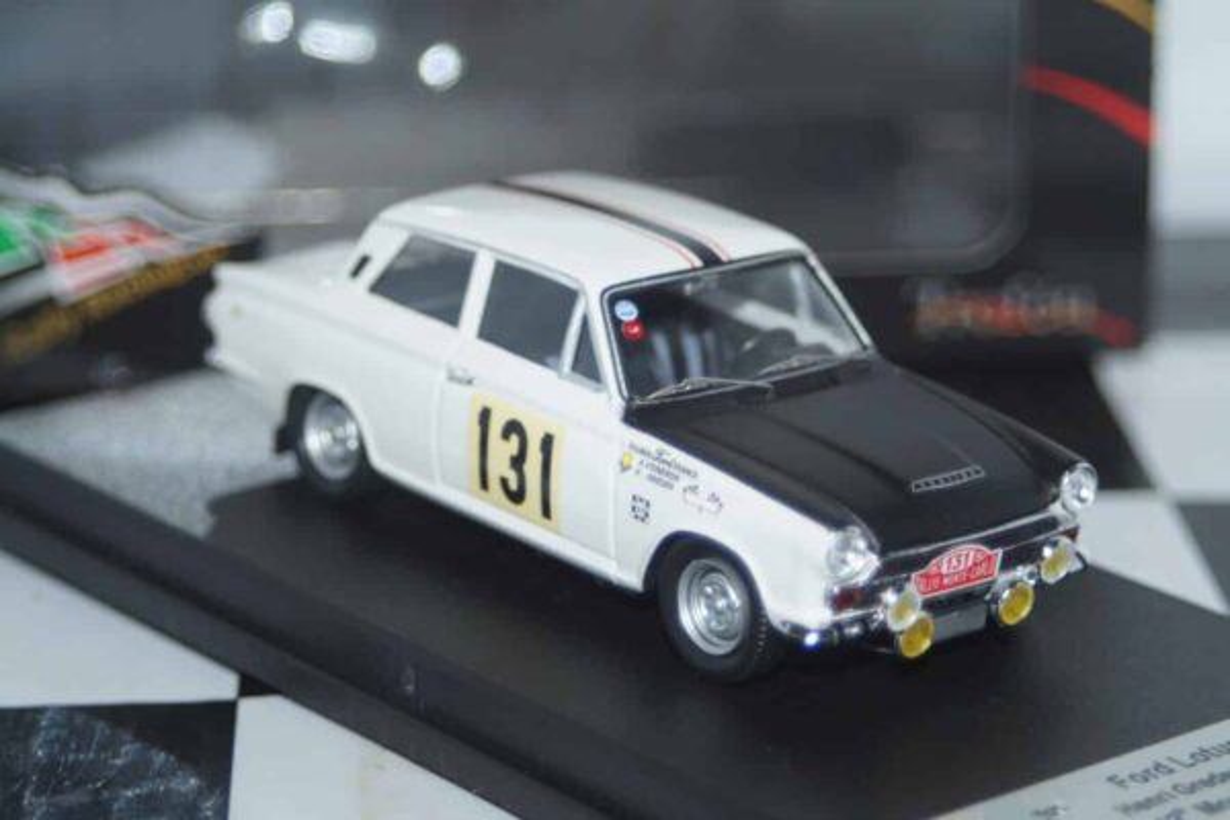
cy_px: 410
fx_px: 4100
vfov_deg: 11.4
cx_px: 615
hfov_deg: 17.1
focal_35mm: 120
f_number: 5.6
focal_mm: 80
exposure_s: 1/125
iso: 400
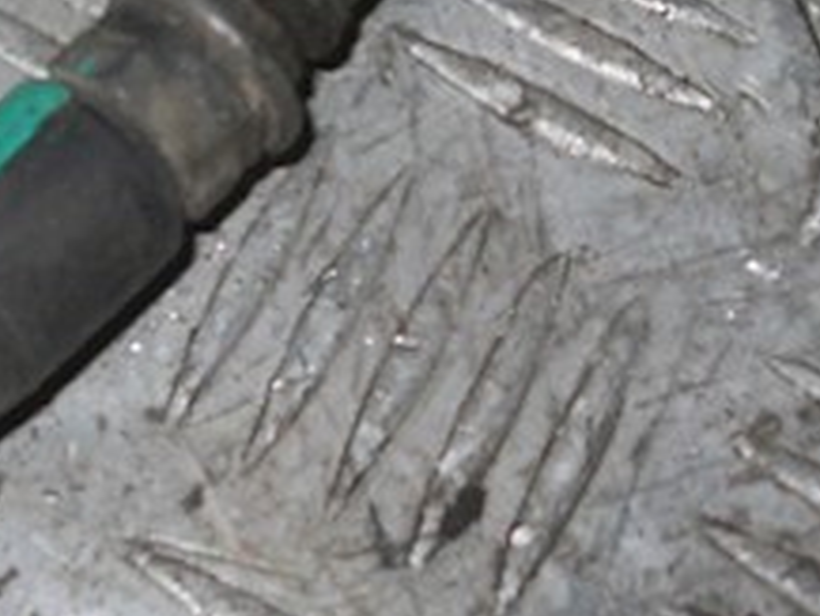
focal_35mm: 121
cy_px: -265
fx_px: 2868
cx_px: 215
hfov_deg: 16.2
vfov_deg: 11.8
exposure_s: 1/30
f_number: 5.5
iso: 80
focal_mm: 6.72
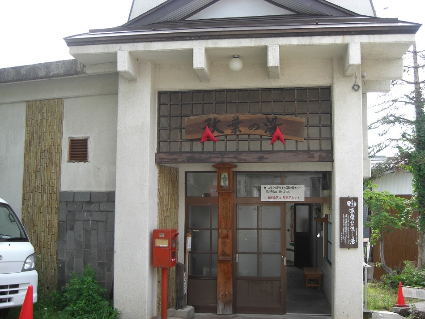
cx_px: 212
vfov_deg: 37.7
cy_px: 160
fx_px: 466
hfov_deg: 49.0
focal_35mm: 38
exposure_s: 1/250
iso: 80
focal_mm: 7.9
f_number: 2.8
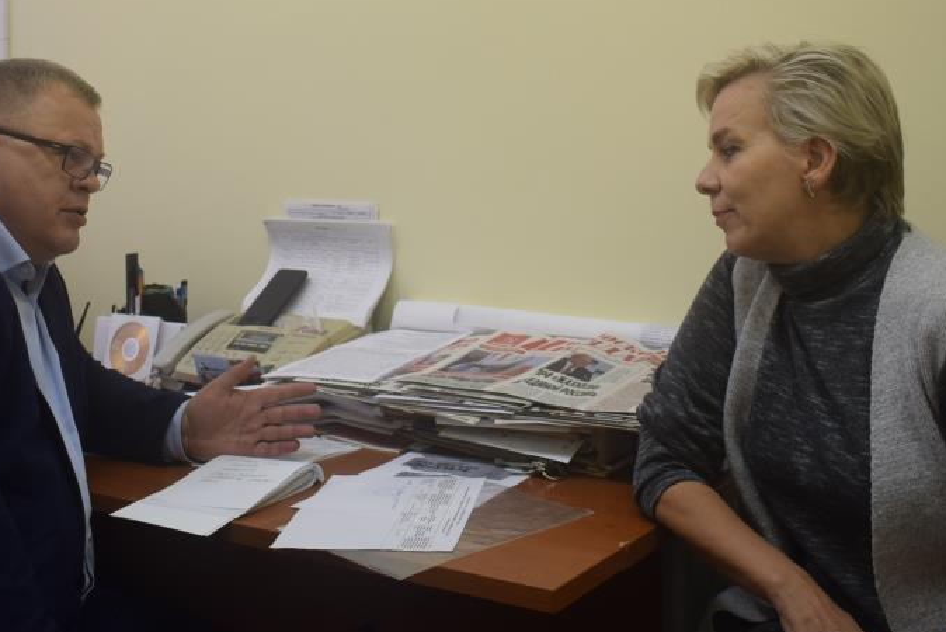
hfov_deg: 47.3
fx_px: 1078
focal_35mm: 41
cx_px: 414
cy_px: 200
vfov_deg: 32.3
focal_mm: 18
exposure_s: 1/60
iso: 500
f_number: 4
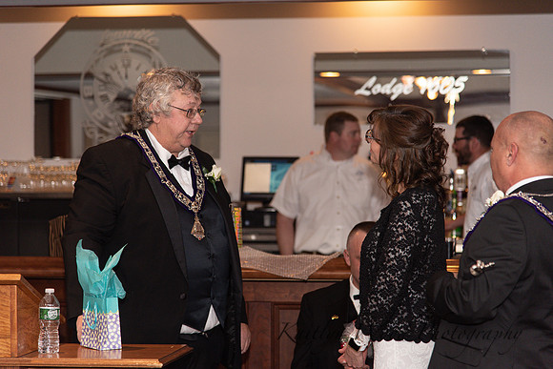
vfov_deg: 12.5
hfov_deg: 18.6
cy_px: 184
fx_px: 1690
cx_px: 276
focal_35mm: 110
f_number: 4
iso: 800
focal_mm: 110
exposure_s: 1/200
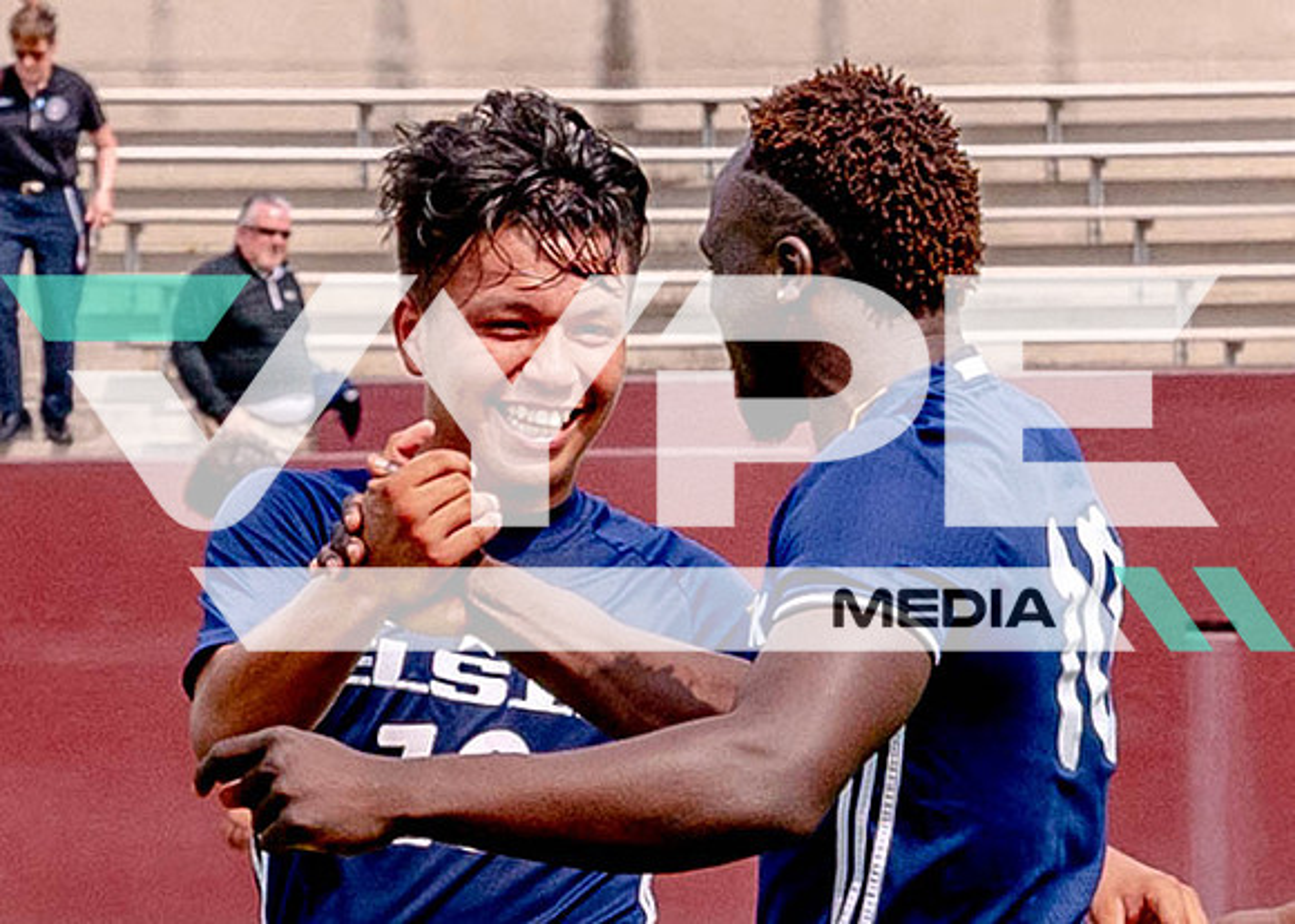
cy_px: 589
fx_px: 15476
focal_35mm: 421
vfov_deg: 3.4
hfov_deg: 4.8
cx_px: 330
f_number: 8
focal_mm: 70
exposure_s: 1/1500
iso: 400
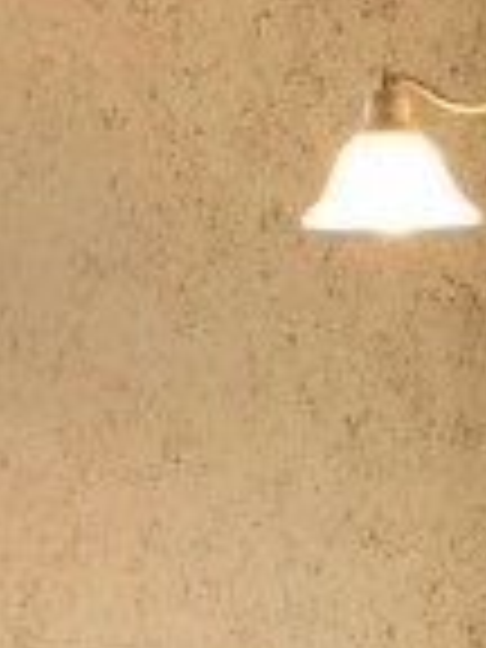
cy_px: 634
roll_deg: -1.0
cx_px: 639
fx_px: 2789
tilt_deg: -5.5
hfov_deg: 9.8
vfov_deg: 13.1
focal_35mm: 149
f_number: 1.8
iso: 40
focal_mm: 3.99
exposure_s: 1/30
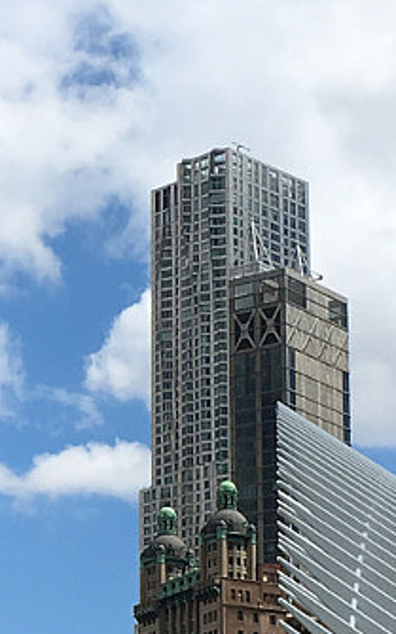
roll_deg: -1.1
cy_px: 316
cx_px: -81
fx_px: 2542
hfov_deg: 8.8
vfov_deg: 14.2
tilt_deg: +17.5
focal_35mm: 147
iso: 25
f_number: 2.2
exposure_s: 1/3077
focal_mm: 4.15
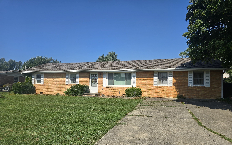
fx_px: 158
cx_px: 117
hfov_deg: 72.5
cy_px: 82
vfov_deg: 49.1
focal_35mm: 25
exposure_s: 1/1087
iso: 12
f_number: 1.7
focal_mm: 6.3
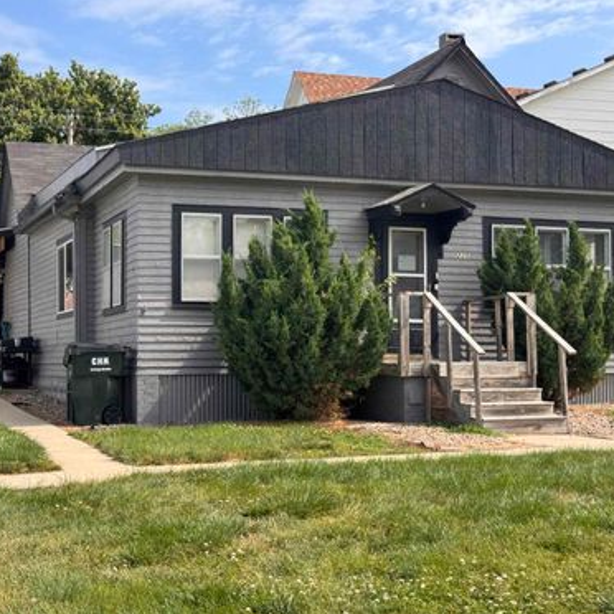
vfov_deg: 30.0
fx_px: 1144
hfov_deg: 30.0
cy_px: 308
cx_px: 239
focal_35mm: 57
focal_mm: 6.76
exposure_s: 1/2513
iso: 64
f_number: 1.78
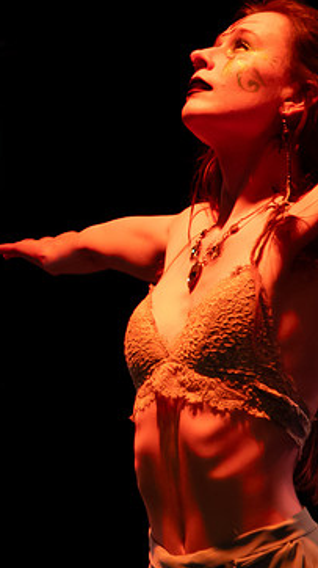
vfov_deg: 7.6
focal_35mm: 285
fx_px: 4282
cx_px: -94
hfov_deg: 4.2
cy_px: 150
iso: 4000
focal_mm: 85
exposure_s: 1/125
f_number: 4
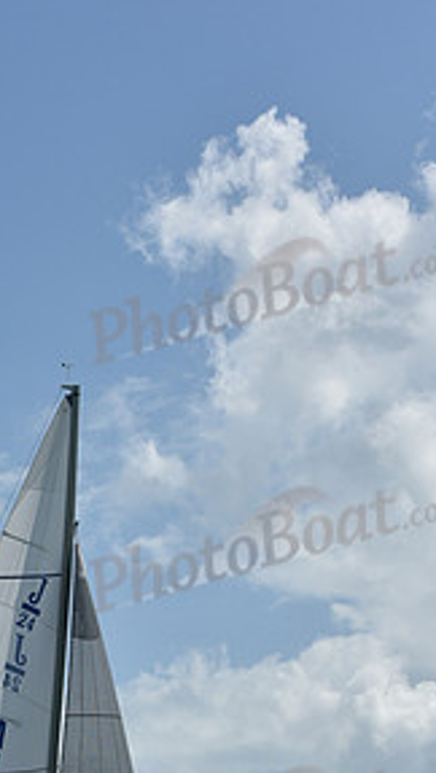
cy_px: 722
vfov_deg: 14.3
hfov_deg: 8.2
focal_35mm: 148
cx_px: -50
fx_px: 3034
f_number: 10
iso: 250
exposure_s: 1/1600
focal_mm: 70
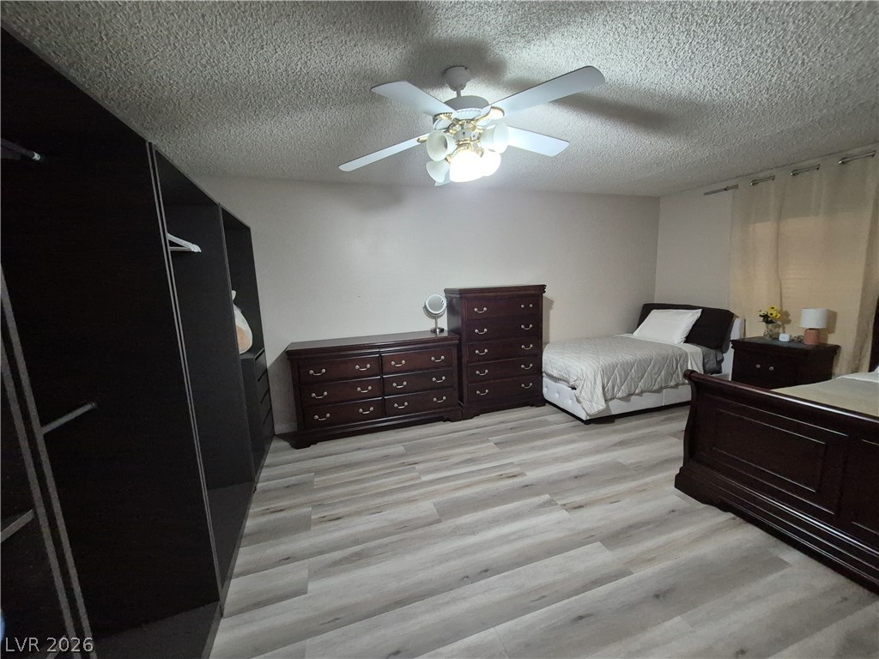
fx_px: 330
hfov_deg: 106.2
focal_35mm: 13
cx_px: 440
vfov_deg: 89.9
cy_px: 330
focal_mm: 1.74
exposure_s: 1/60
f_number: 2.2
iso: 1250
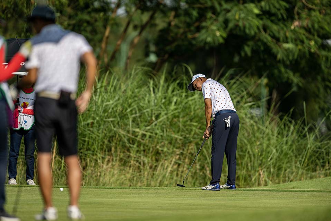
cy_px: 110
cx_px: 166
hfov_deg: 5.1
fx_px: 3696
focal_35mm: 402
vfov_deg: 3.4
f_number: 2.8
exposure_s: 1/4000
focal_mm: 400
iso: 180
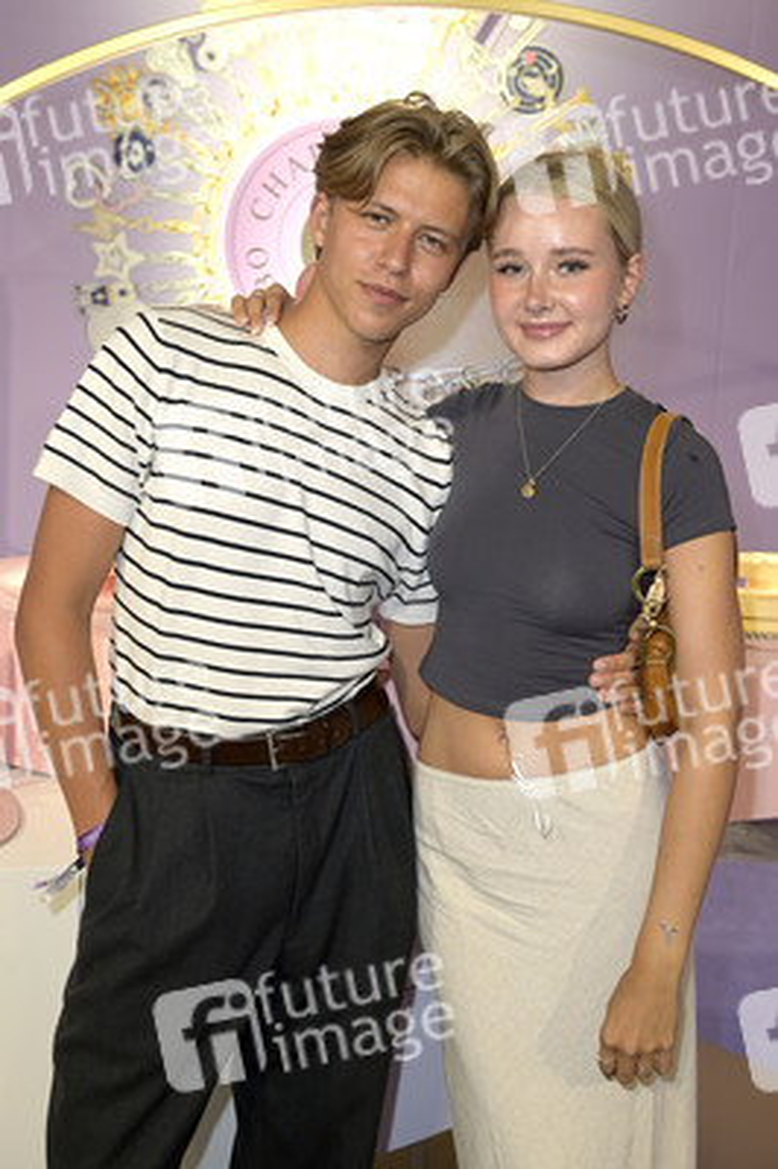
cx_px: 389
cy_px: 584
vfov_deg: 53.2
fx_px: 1169
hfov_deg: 36.8
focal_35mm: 36
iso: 1000
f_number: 4.5
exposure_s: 1/200
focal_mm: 36
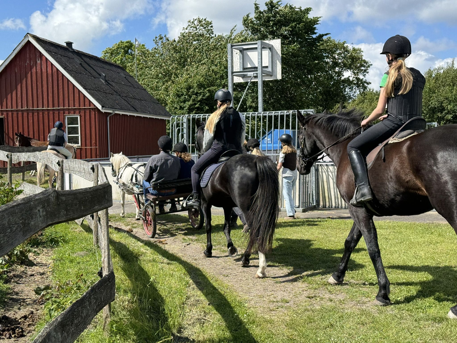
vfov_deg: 30.3
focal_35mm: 48
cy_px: 172
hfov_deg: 39.7
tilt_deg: -3.1
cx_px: 228
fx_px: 634
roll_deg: +1.0
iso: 64
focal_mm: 6.76
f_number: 1.78
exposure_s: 1/2415
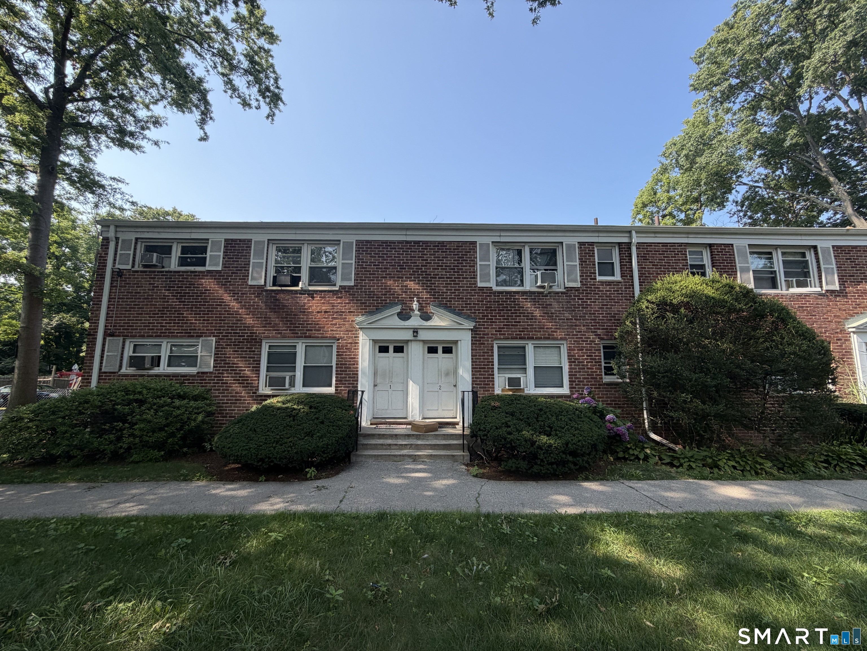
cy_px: 326
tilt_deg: +8.0
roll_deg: +0.3
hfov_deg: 102.1
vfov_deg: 85.7
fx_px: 351
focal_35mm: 14
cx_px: 434
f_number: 2.2
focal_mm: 2.22
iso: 40
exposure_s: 1/644
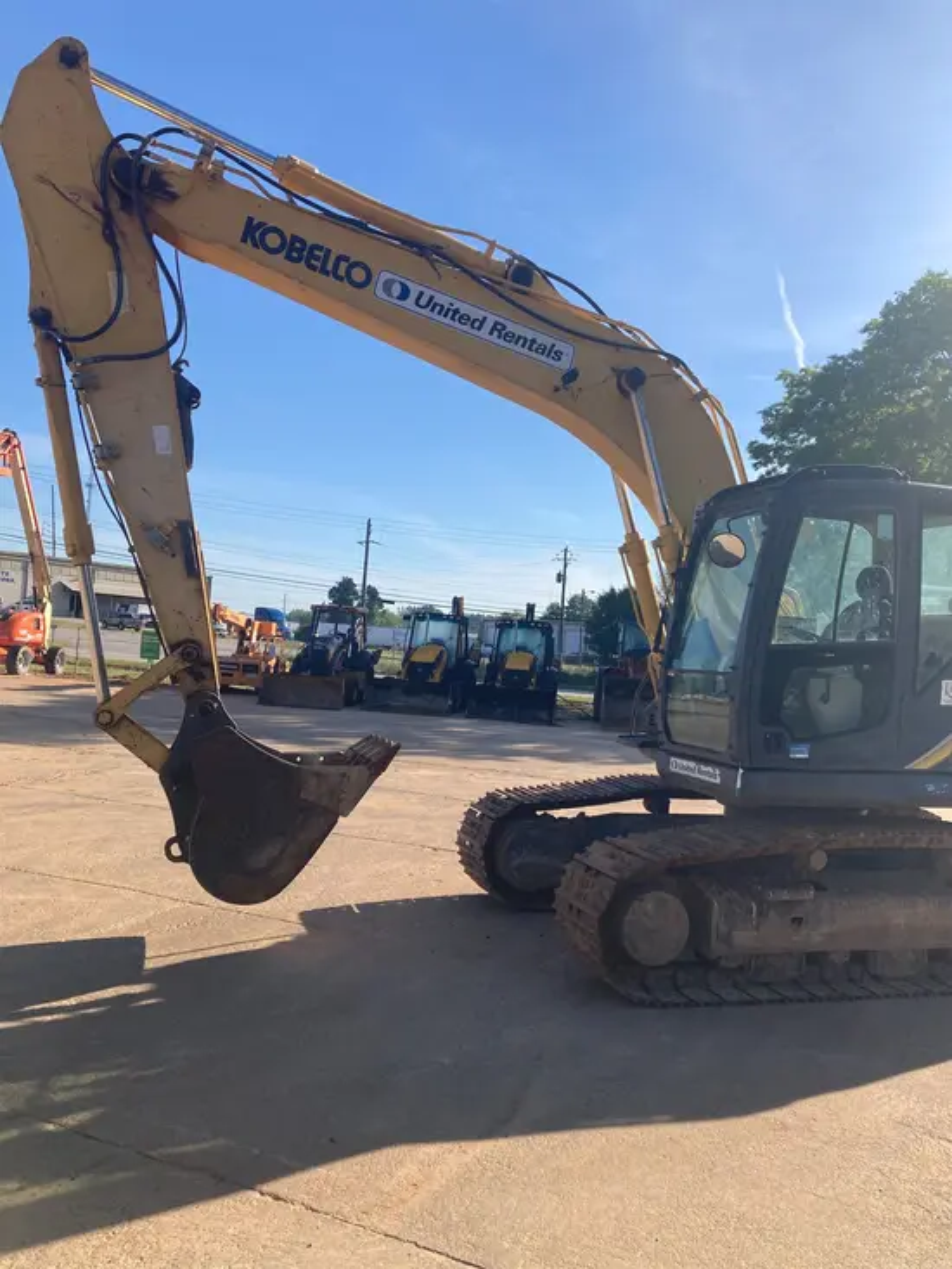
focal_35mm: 28
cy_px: 634
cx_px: 476
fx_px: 1026
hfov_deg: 49.8
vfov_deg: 63.4
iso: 20
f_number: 1.8
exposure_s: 1/1946
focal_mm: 3.99
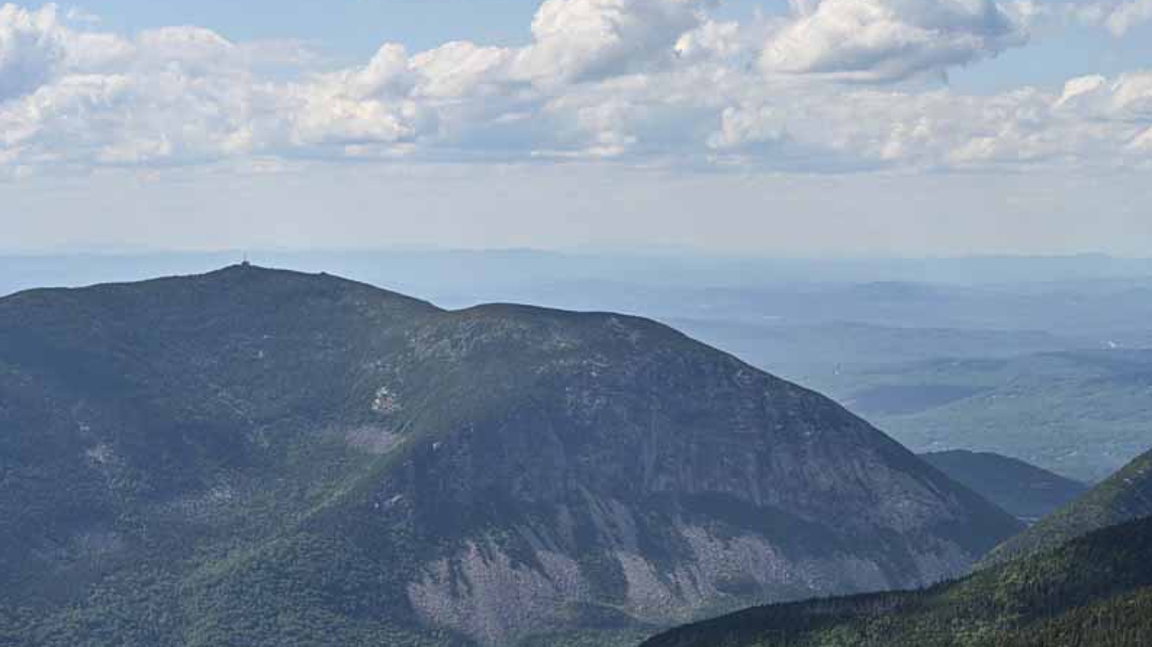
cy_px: 366
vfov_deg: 12.7
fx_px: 2901
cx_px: 577
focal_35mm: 95
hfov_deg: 22.5
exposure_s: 1/640
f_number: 6.3
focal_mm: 90
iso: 64
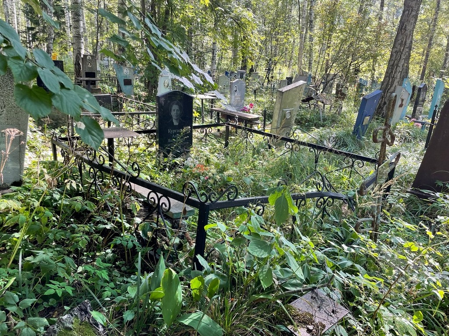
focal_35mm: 26
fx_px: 337
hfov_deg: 67.3
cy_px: 168
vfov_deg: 53.1
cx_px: 224
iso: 40
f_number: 1.6
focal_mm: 4.2
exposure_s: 1/121
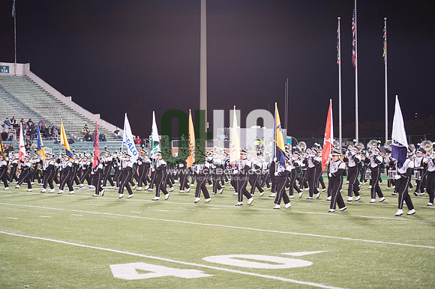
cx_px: 218
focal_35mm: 70
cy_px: 144
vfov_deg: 19.4
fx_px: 845
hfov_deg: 28.9
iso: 2500
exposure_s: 1/400
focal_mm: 70
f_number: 2.8
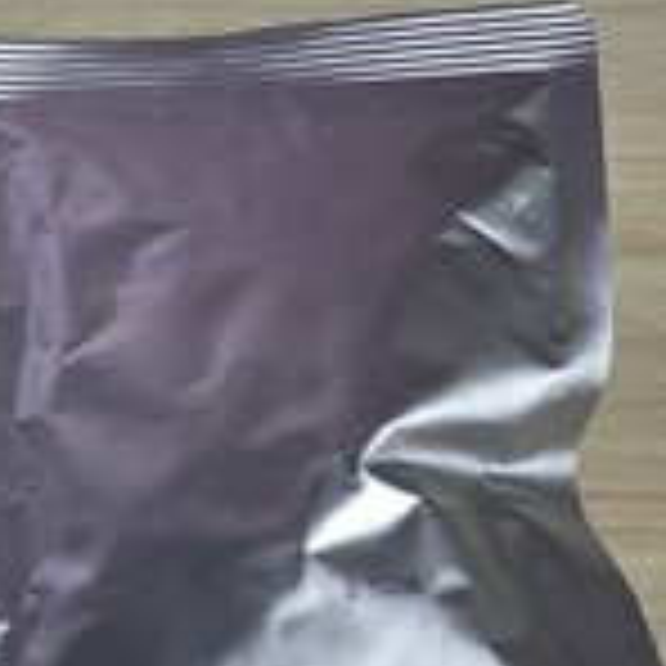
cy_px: 441
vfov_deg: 10.6
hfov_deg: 10.4
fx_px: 3592
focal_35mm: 165
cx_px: -207
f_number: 2.4
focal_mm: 7.9
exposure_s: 1/120
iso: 250
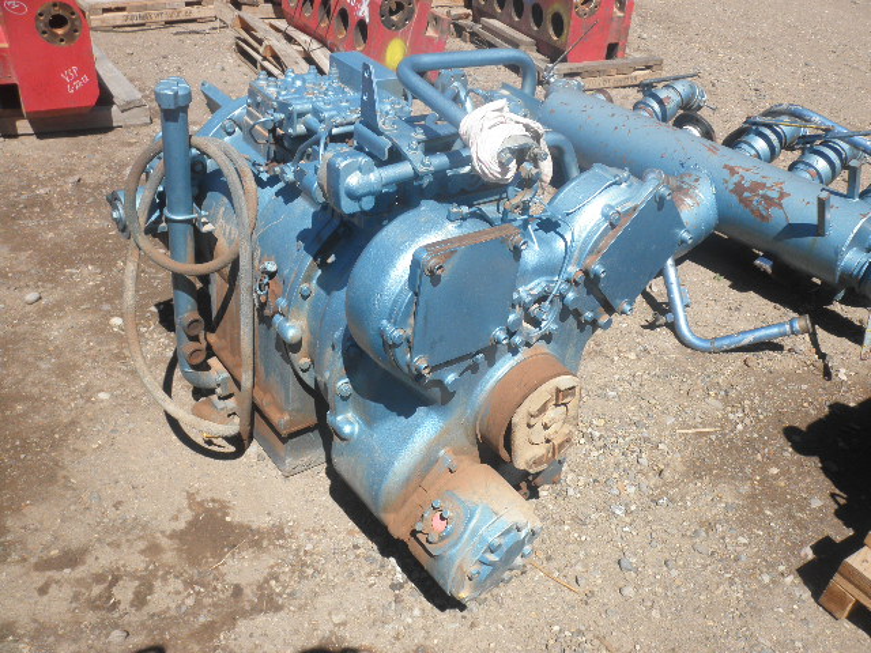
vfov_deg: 40.7
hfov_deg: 52.6
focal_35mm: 35
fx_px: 881
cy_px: 326
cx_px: 436
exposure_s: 1/100
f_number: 9.1
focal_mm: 6.1
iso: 64
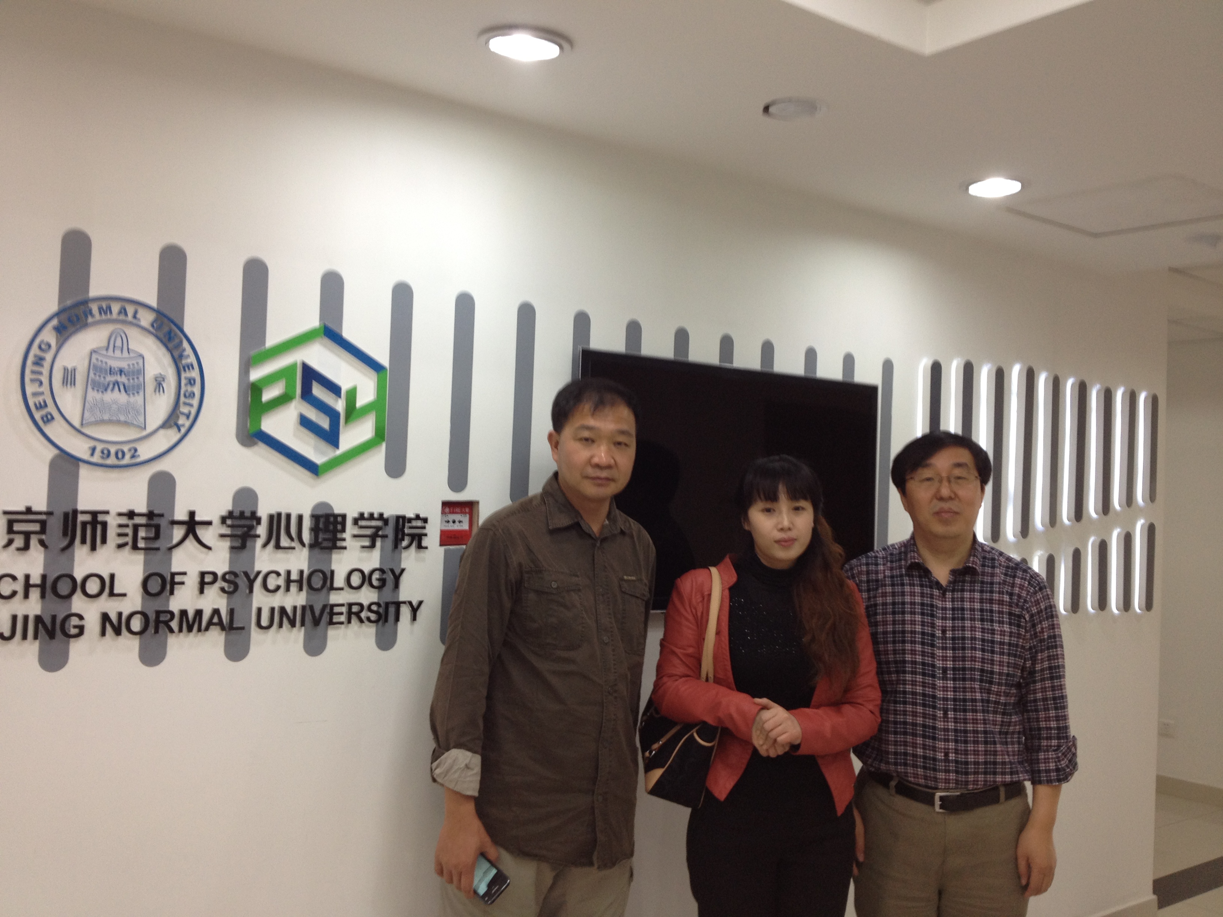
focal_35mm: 35
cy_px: 458
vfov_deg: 40.7
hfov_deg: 52.6
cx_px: 612
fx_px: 1237
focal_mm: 4.28
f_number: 2.4
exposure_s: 1/40
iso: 80
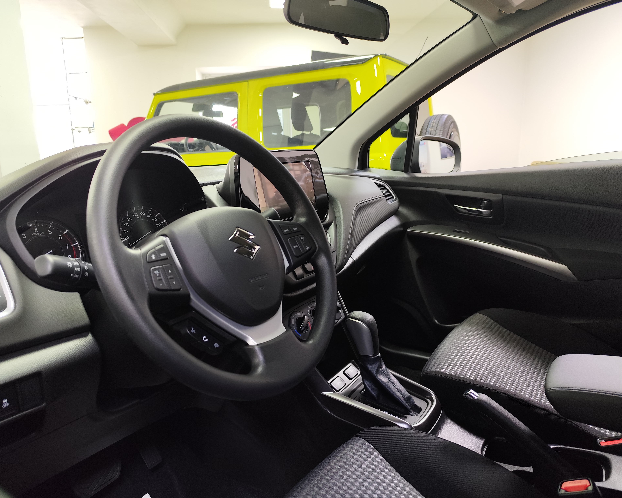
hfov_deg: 70.2
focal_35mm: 24
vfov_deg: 58.8
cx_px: 294
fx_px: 442
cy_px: 249
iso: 500
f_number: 1.65
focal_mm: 6.19
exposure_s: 1/25
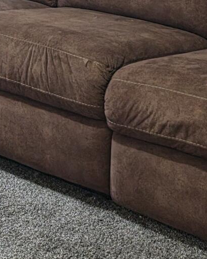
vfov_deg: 14.0
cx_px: -195
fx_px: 1003
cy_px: -94
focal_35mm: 131
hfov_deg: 10.8
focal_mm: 6.5
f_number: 1.4
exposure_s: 1/120
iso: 320
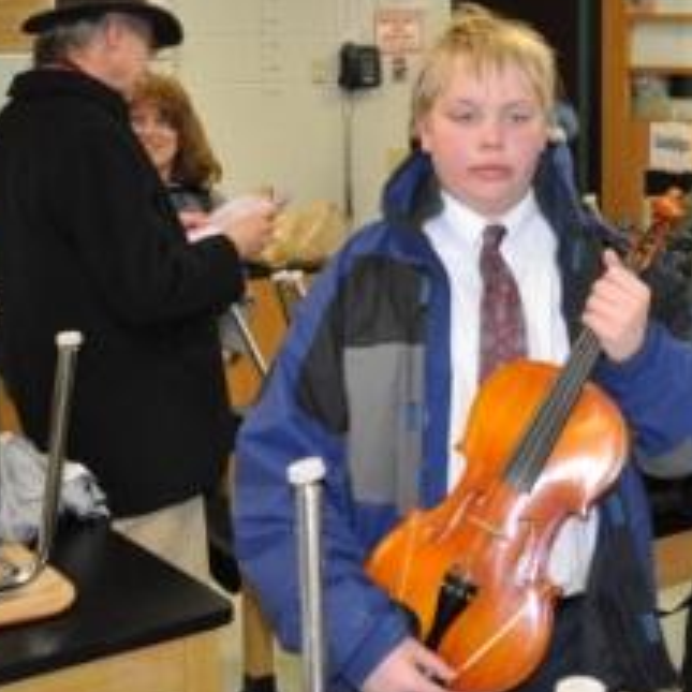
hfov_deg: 24.7
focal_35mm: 69
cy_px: 267
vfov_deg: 24.9
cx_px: 518
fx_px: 1561
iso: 800
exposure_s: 1/60
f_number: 4
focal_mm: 26
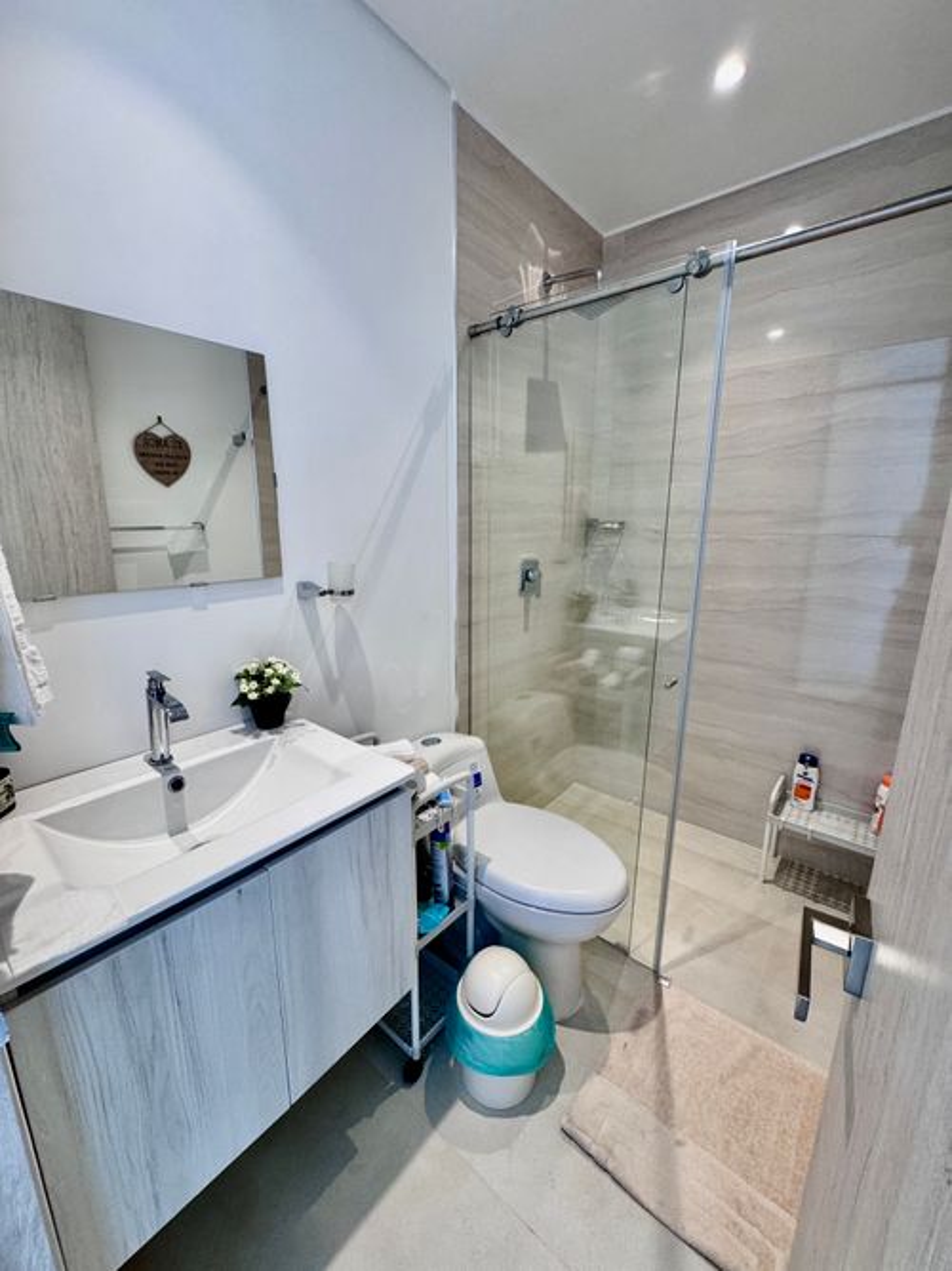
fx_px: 514
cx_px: 476
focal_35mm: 14
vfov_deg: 102.1
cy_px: 636
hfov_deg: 85.7
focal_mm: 2.22
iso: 200
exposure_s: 1/120
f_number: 2.2
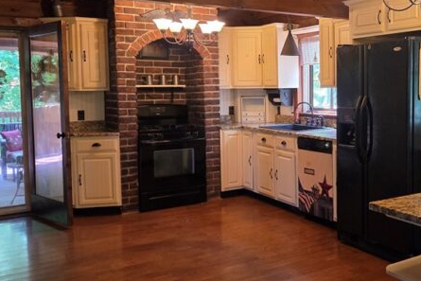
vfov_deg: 31.1
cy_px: 105
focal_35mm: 43
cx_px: 322
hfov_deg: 43.8
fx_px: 503
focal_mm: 5.4
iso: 400
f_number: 1.8
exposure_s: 1/120
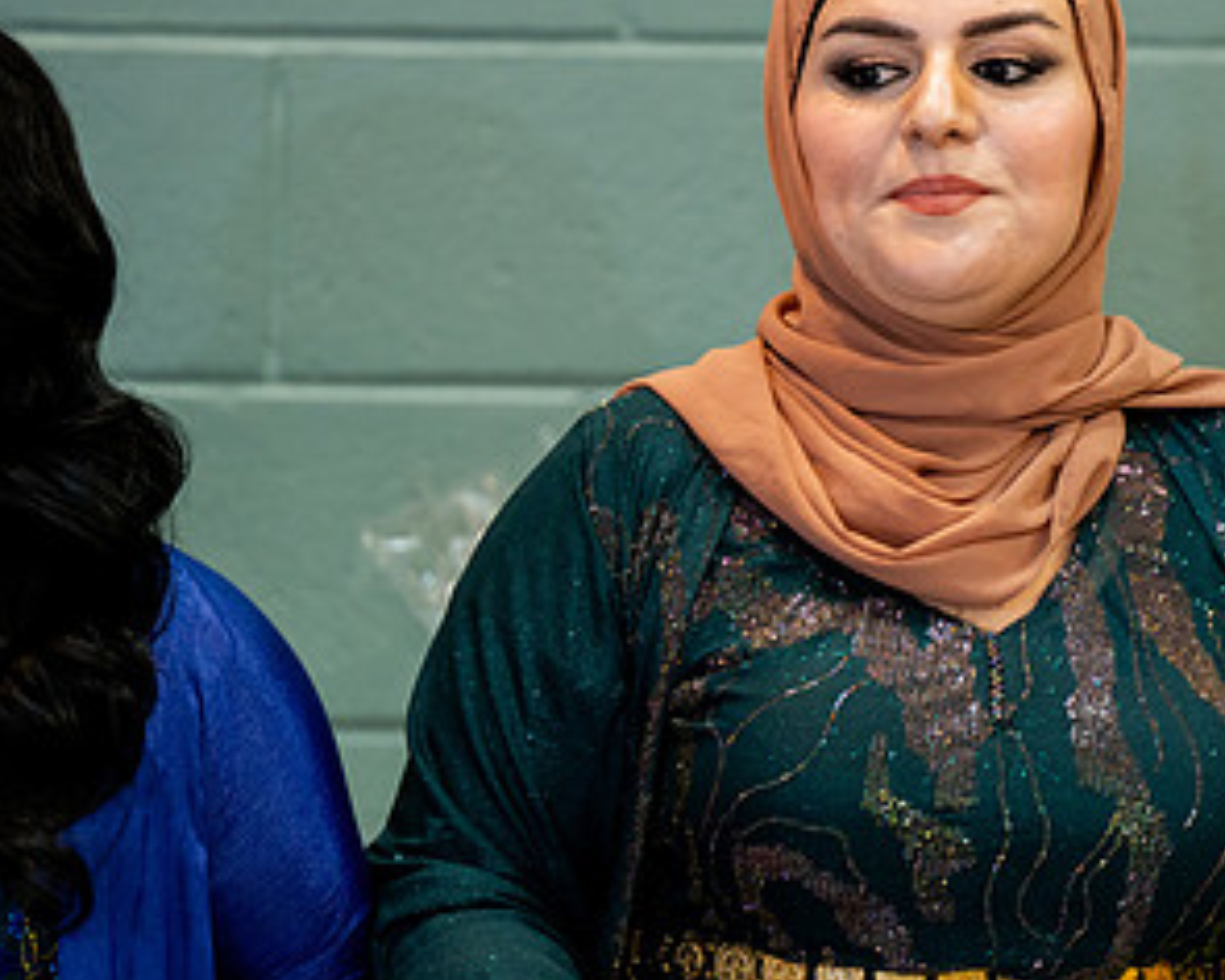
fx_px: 13378
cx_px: 1001
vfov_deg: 4.2
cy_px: 455
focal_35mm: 369
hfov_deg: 5.2
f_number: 2.8
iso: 1250
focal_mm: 200
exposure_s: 1/200
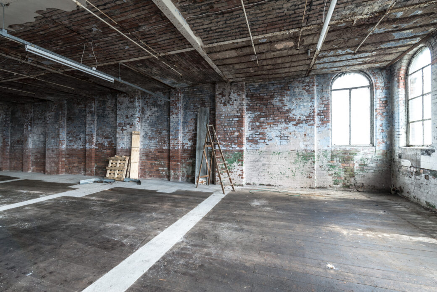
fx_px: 182
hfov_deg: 100.4
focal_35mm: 15
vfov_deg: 77.4
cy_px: 146
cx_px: 218
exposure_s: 1/25
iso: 400
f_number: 7.1
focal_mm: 15
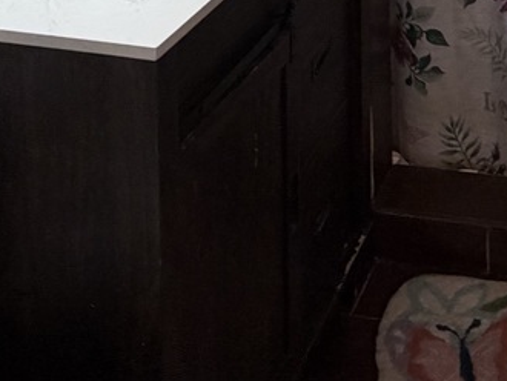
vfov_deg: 17.7
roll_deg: +0.5
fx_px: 894
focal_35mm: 61
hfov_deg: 29.2
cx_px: 530
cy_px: -359
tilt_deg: -4.5
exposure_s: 1/60
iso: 200
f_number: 2.2
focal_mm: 2.22
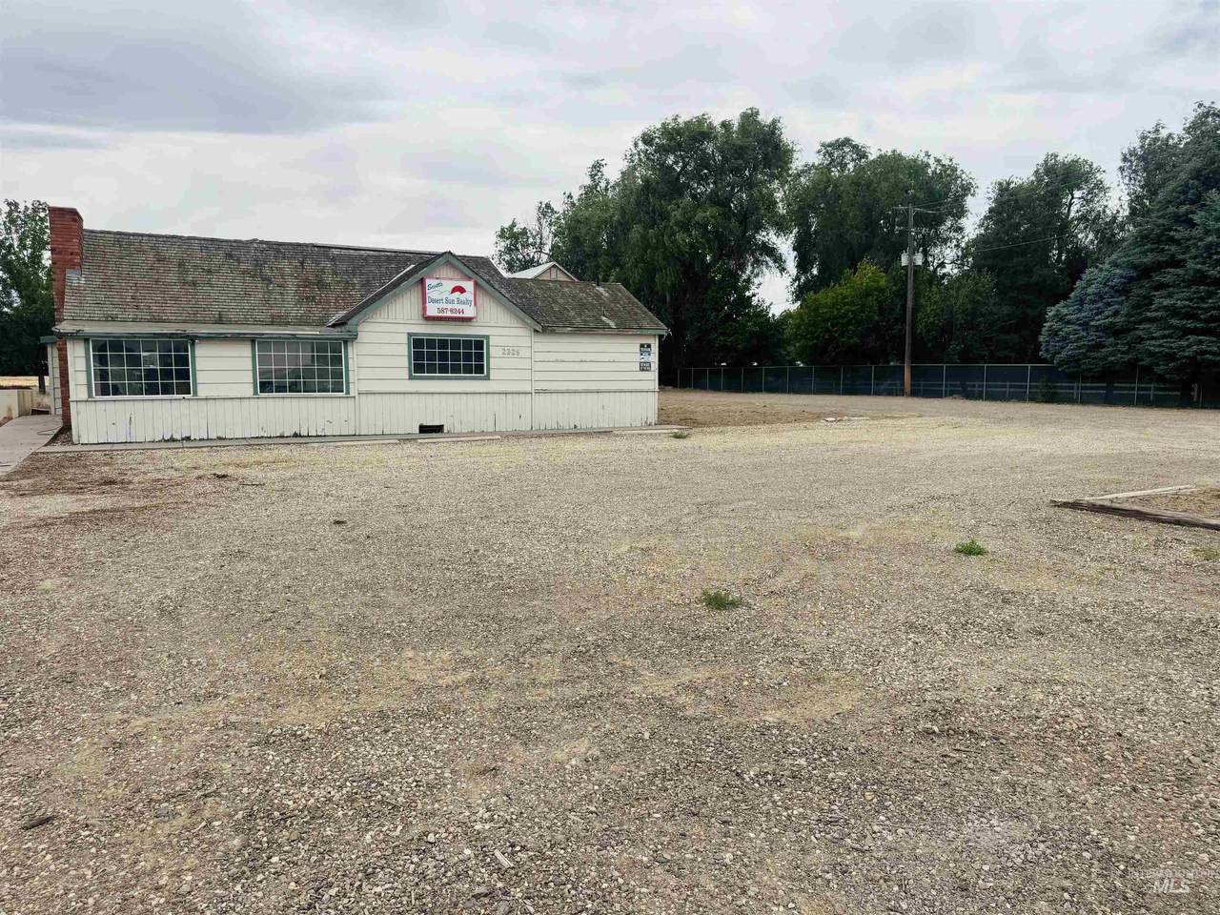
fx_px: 846
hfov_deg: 71.6
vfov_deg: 56.8
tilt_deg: -6.4
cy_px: 458
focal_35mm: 24
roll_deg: -0.4
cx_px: 610
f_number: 1.78
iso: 80
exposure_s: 1/5814
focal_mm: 6.76
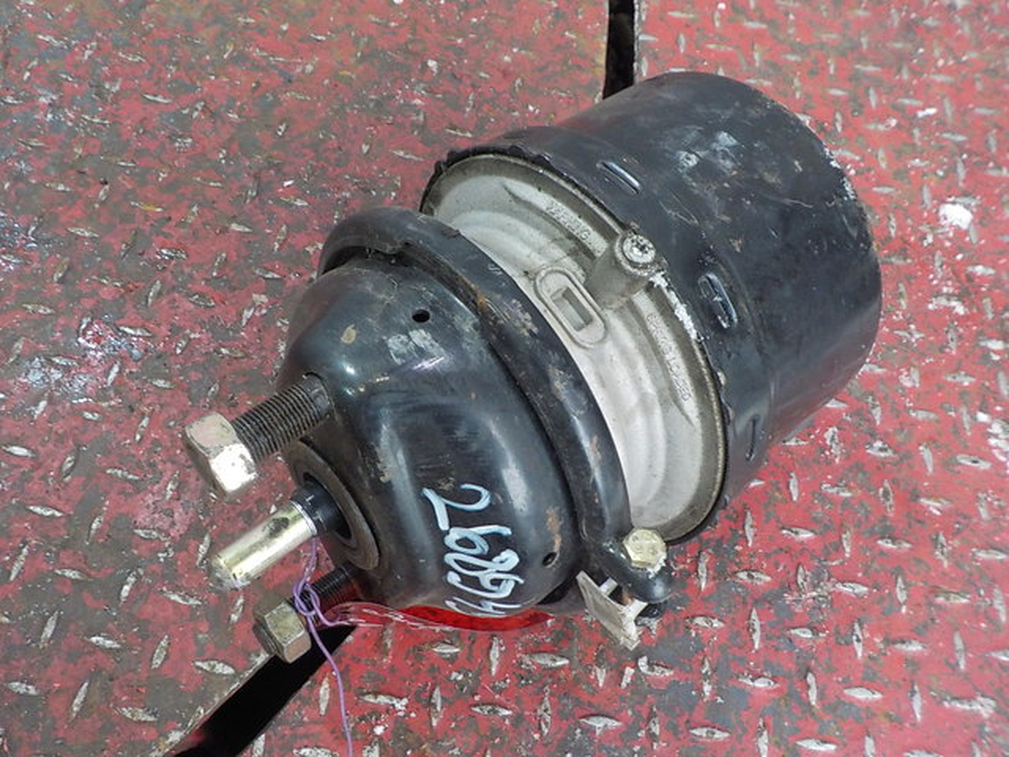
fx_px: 874
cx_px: 504
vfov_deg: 46.8
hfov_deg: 60.0
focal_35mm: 30
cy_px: 378
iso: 320
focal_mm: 4.1
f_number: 3.3
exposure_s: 1/30
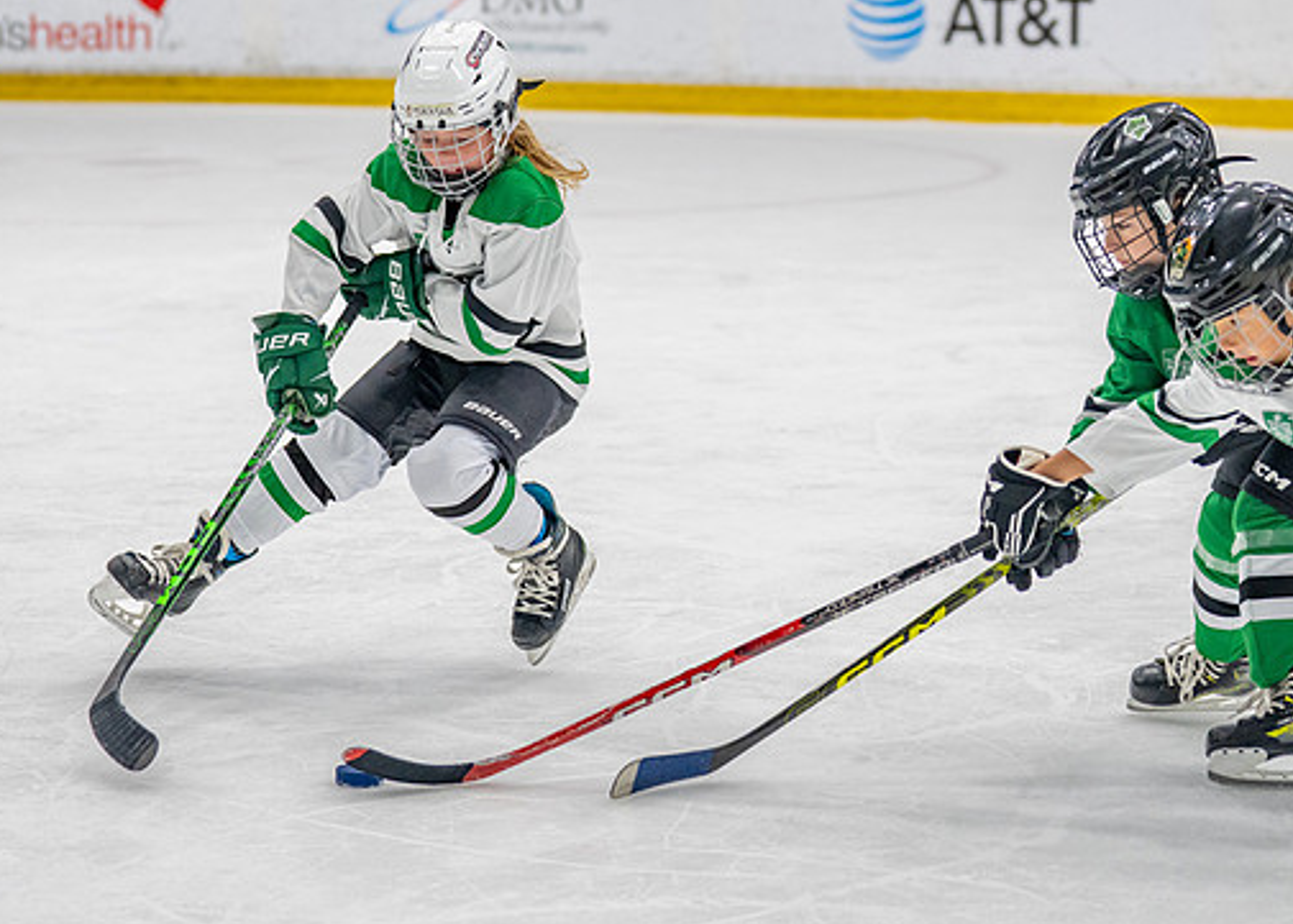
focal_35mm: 114
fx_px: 4187
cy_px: 273
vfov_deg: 12.6
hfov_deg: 17.5
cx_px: 526
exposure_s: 1/1600
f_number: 2.8
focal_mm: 70
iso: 1000
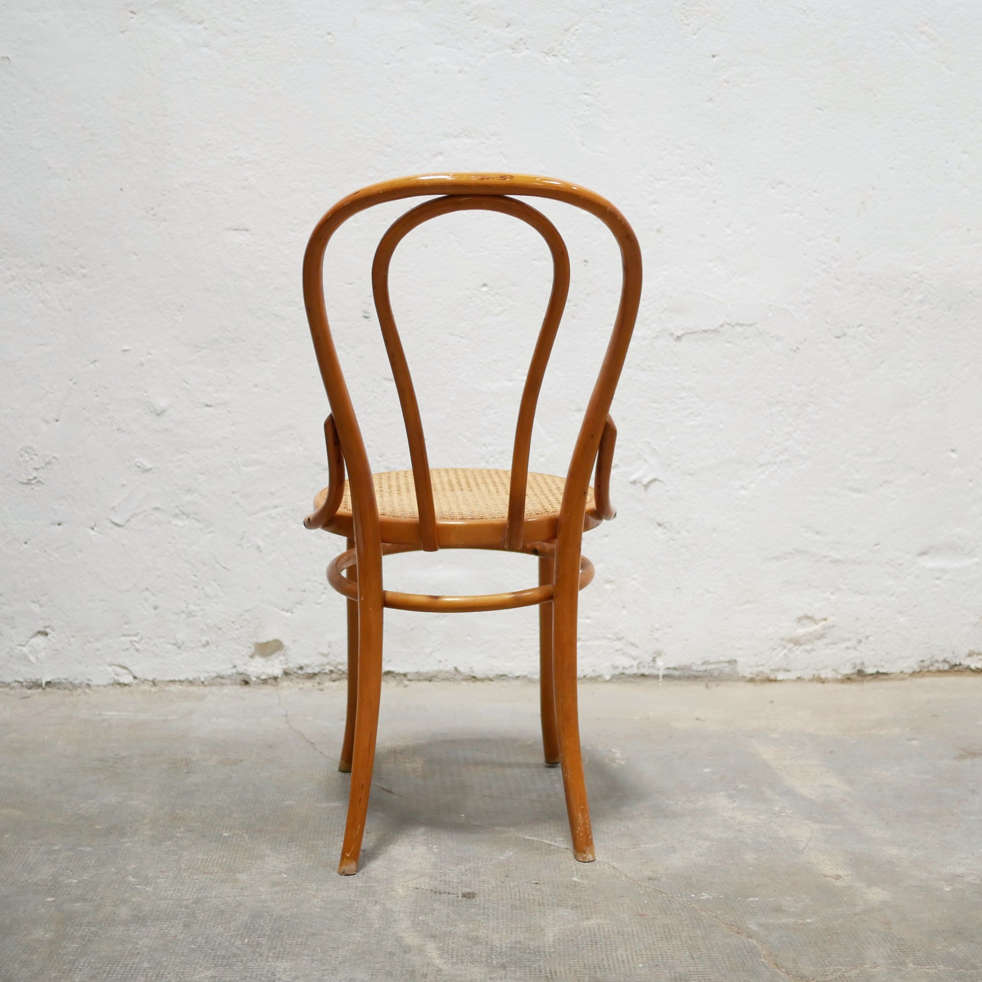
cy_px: 478
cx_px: 465
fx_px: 1637
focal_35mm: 51
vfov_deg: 33.4
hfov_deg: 33.4
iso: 500
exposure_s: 1/60
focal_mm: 20
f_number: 1.7
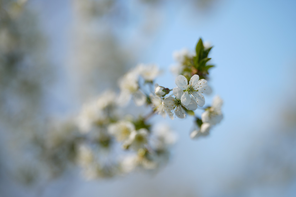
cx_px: 148
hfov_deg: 15.2
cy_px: 98
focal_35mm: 135
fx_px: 1110
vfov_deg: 10.2
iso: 50
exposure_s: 1/1600
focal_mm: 135
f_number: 1.4
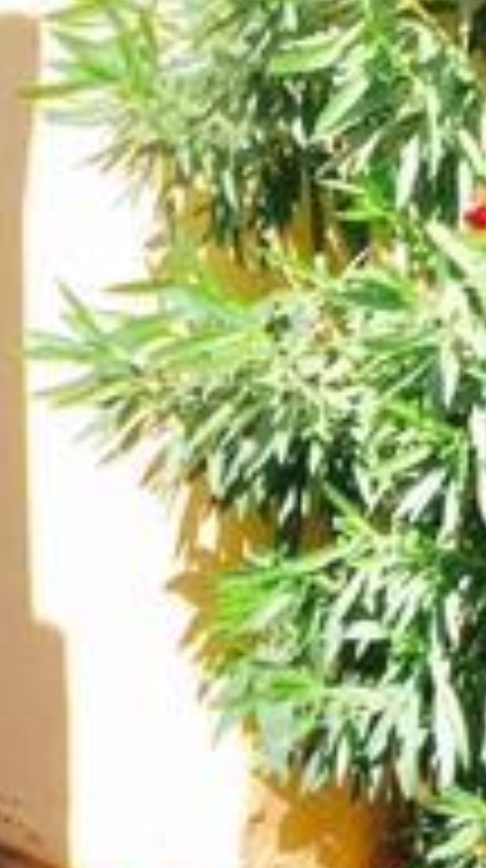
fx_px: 2415
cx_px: 58
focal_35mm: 105
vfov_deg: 20.1
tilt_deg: -14.6
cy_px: 715
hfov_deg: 11.4
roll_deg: -0.3
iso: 25
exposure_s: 1/463
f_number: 2.2
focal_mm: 4.15
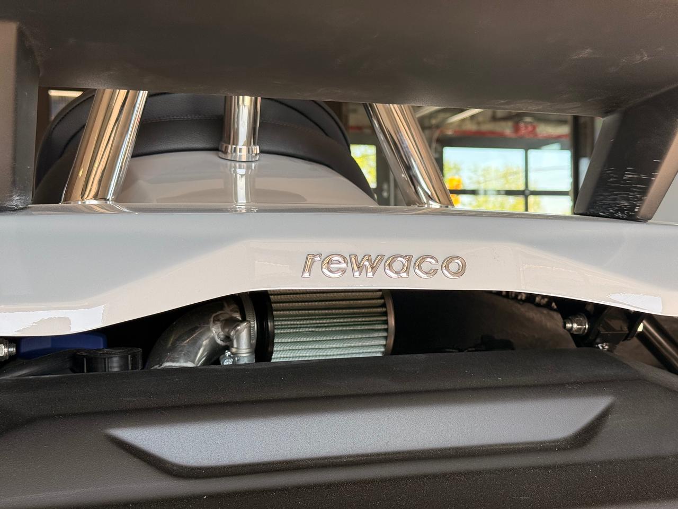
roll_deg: +0.5
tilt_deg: +1.4
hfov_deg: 39.7
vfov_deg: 30.3
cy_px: 254
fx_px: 940
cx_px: 339
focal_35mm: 48
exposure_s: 1/289
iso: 64
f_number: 1.78
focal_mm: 6.76
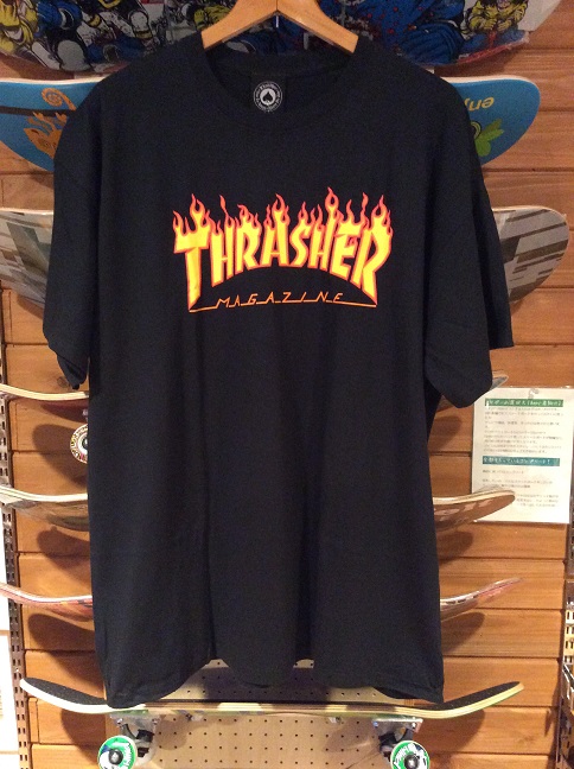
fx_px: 709
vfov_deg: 56.9
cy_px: 384
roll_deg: +1.4
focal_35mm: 32
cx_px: 287
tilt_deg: -8.1
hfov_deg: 44.1
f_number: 2.4
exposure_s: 1/15
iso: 500
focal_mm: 3.3
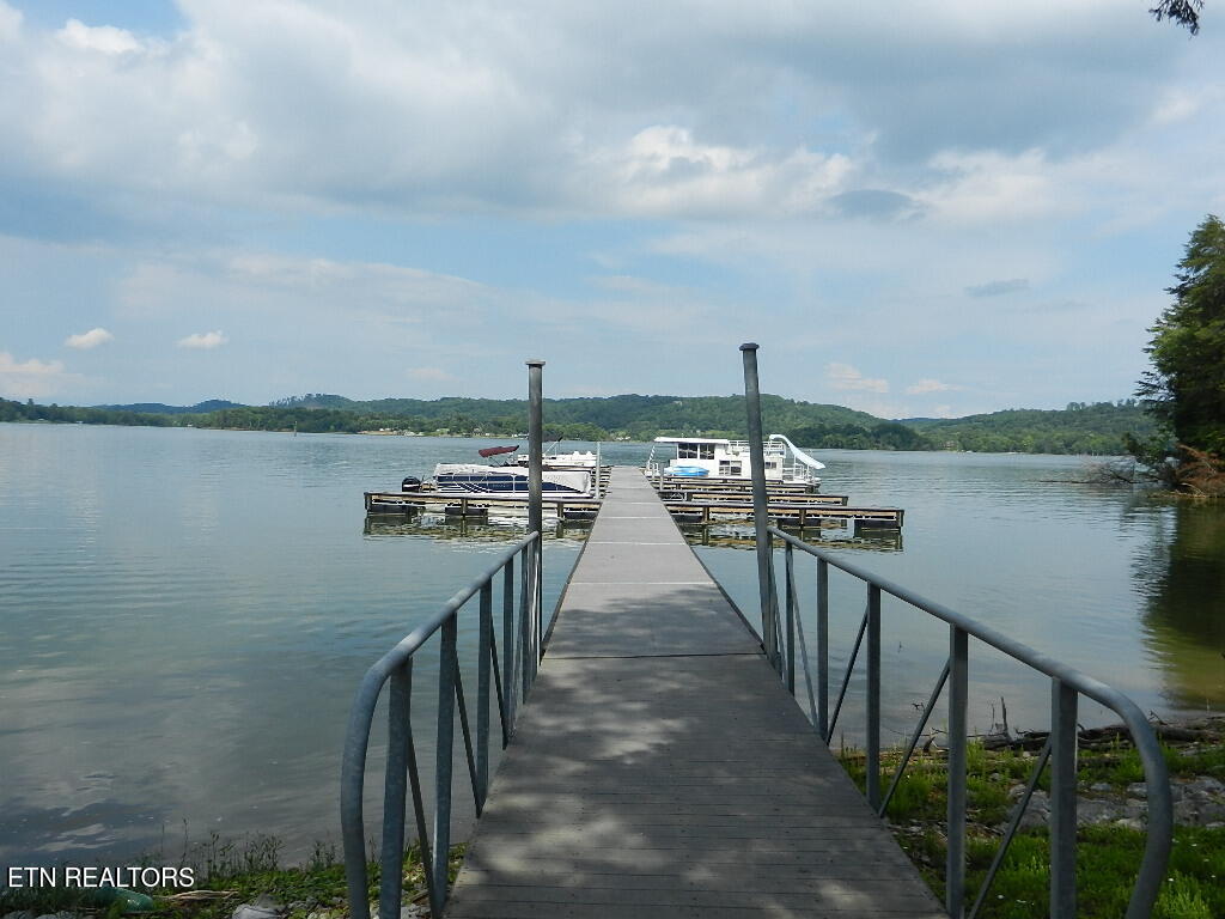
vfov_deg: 48.2
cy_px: 460
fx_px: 1026
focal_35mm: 29
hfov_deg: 61.7
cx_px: 612
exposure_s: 1/1600
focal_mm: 5.1
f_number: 3.6
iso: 160
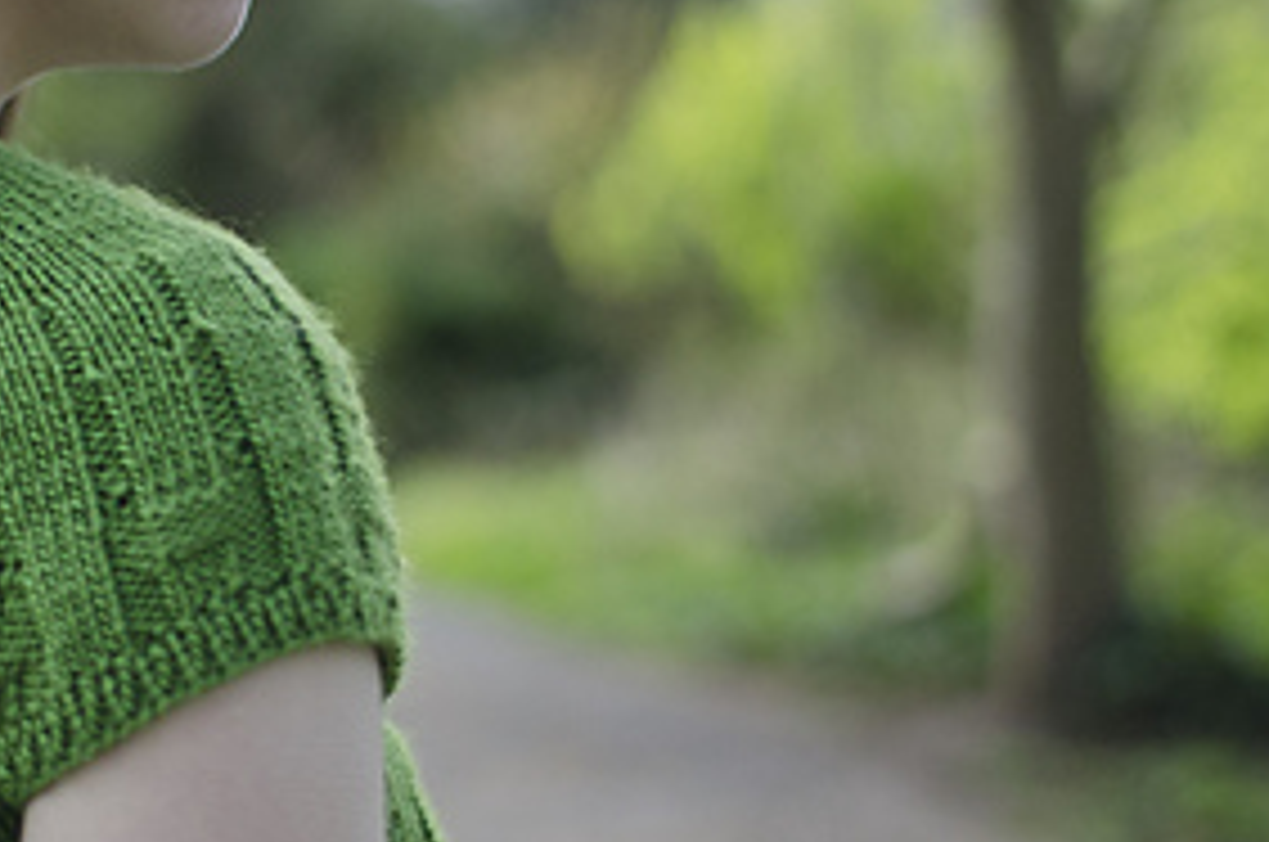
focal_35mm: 102
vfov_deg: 13.4
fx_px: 3589
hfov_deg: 19.9
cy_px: 356
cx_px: 279
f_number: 1.4
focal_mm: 30
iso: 640
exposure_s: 1/3200
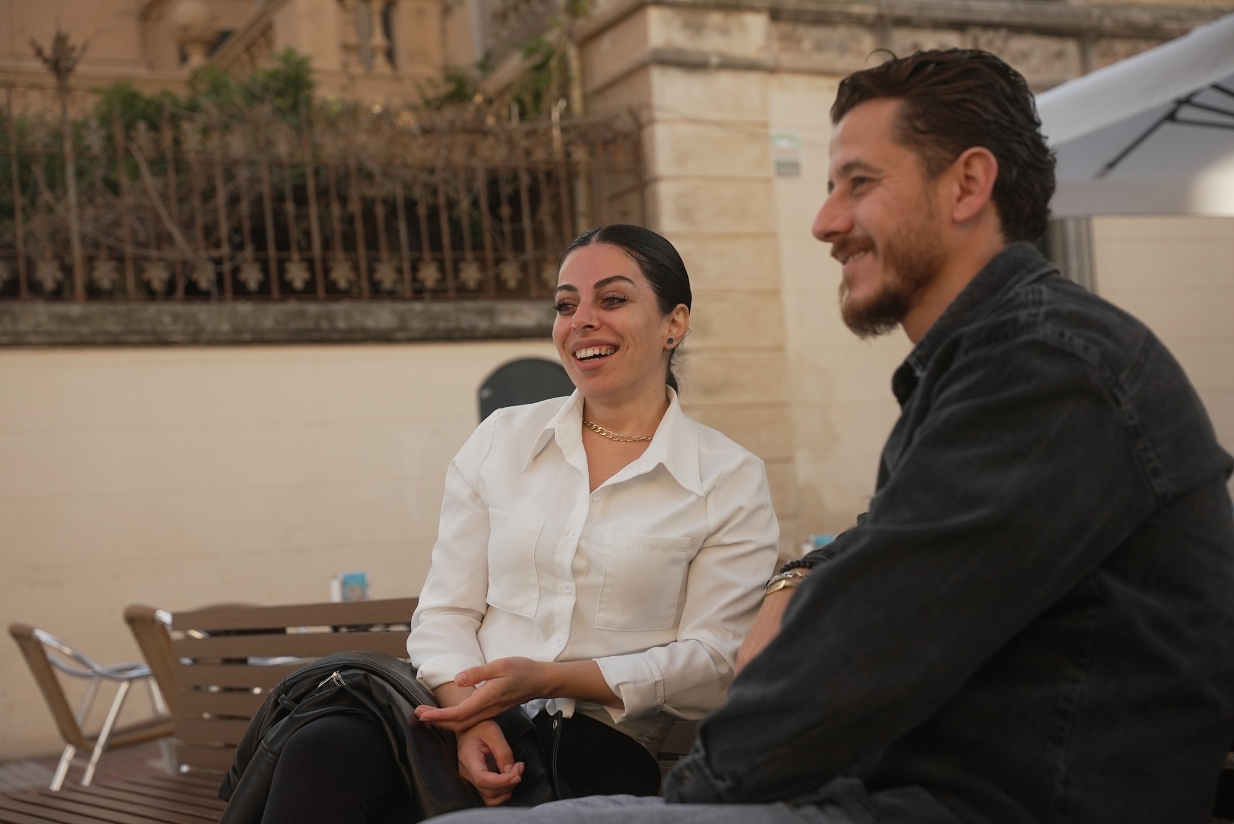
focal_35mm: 56
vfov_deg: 24.3
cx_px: 617
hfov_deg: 35.7
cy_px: 412
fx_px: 1917
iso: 800
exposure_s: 1/800
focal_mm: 55.9
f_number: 4
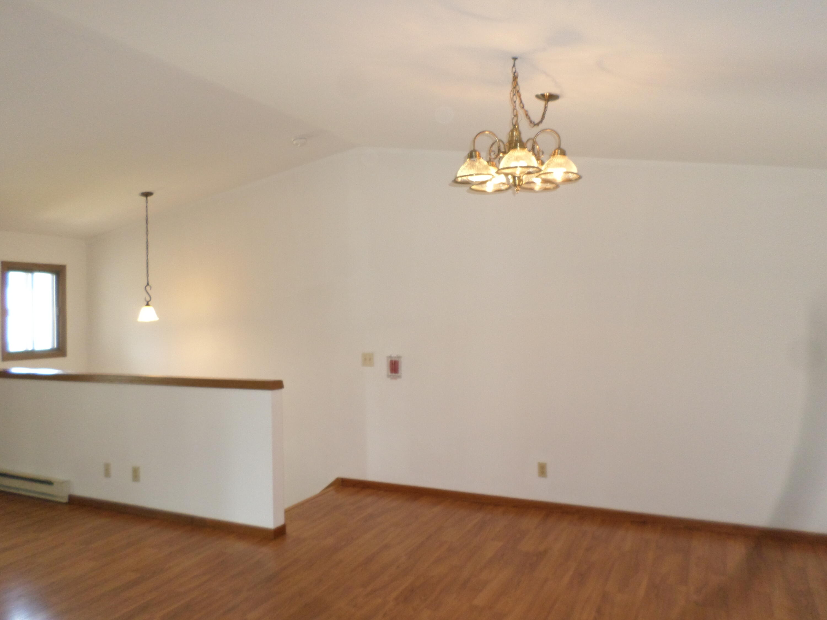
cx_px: 414
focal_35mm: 25
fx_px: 597
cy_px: 310
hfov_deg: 69.4
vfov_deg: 54.9
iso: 160
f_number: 2.5
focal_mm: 4.5
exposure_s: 1/30
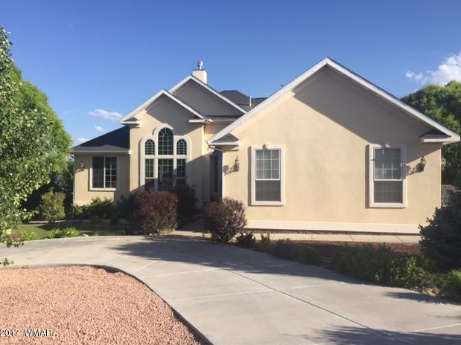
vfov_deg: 46.8
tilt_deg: -1.3
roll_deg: -0.3
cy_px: 170
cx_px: 227
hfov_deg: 60.0
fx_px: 399
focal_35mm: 30
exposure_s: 1/1721
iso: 32
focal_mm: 4.15
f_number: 2.2
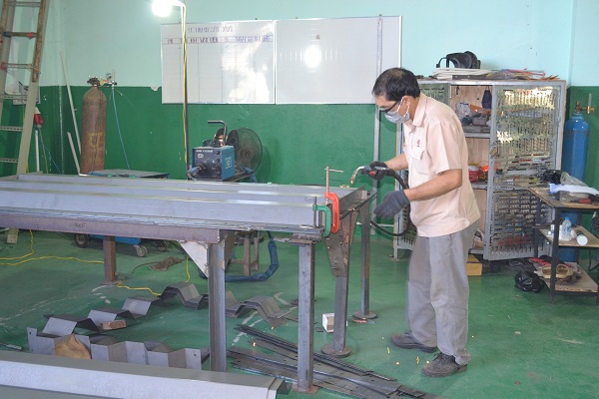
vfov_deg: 34.2
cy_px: 200
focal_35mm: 39
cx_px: 300
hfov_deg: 49.6
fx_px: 649
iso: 720
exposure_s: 1/30
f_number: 4.2
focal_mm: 26
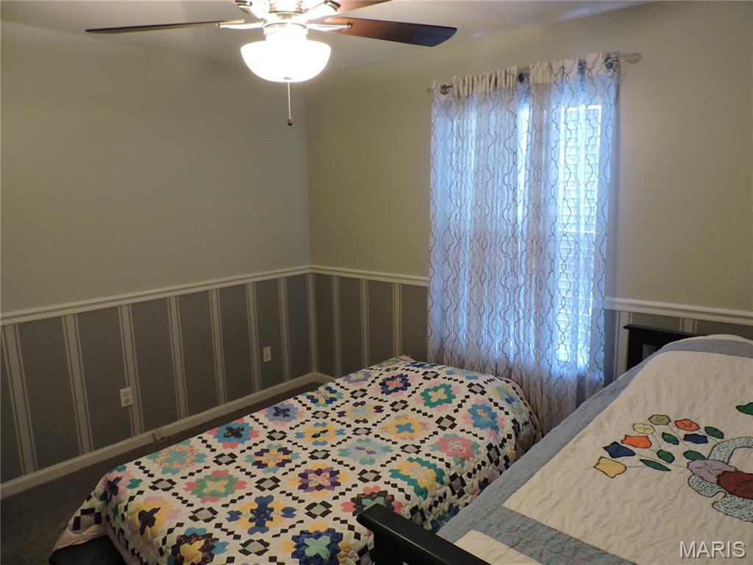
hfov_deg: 71.6
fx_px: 522
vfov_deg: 56.8
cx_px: 376
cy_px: 282
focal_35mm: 24
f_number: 3
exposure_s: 1/15
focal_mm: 4.3
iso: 400
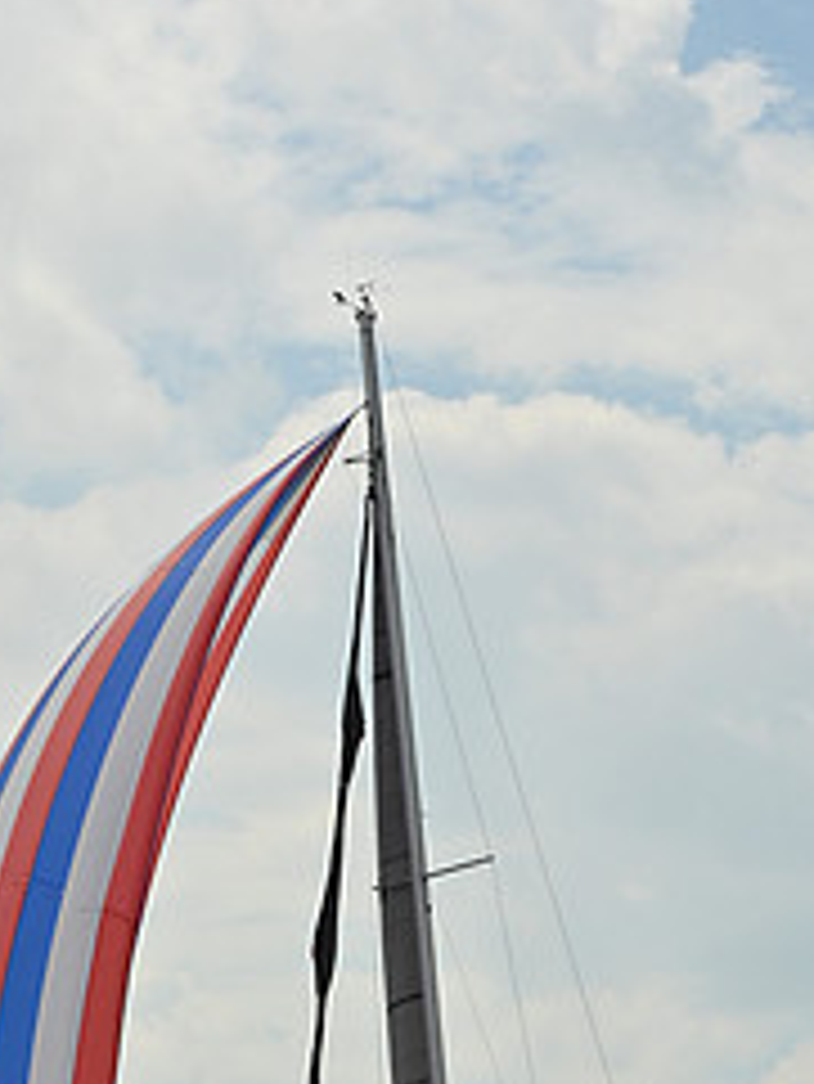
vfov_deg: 10.3
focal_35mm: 190
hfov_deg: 7.8
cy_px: 1232
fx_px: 5952
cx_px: 443
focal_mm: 82
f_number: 13
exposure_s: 1/1250
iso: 320
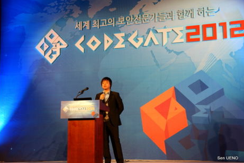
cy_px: 83
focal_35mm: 54
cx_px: 120
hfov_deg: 37.2
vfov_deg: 25.3
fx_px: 363
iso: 250
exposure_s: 1/60
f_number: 3.5
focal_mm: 35
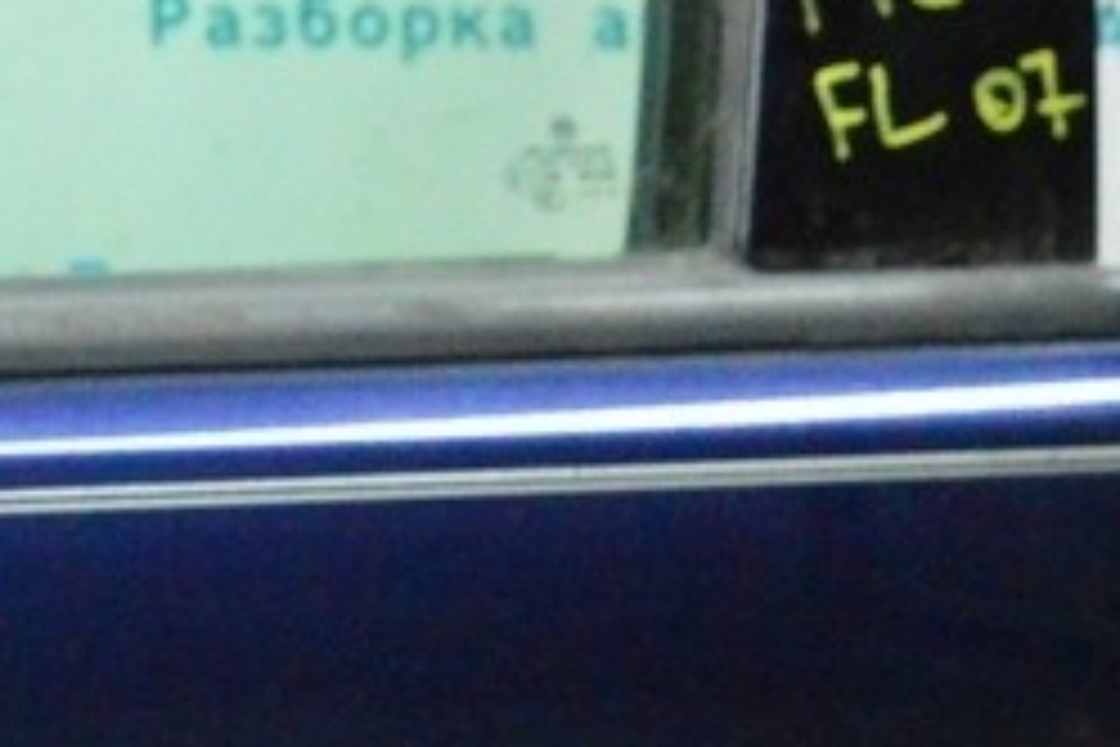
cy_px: -155
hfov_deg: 15.2
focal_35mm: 111
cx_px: -1071
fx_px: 3453
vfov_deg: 12.1
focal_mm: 18
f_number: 3.5
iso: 6400
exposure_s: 1/500
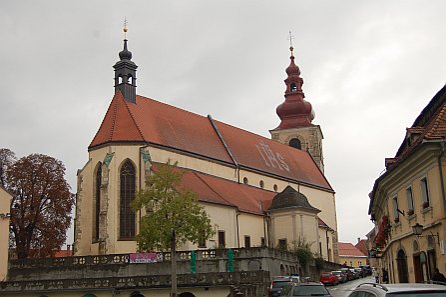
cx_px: 223
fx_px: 575
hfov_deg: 42.4
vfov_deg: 28.9
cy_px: 148
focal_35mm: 46
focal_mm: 31
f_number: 5.6
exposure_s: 1/125
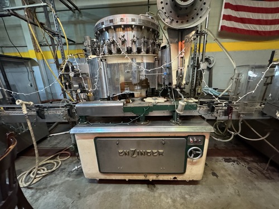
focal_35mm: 14
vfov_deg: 85.7
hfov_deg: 102.1
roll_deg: +2.7
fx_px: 113
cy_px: 104
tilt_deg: -17.5
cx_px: 140
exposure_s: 1/60
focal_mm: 2.22
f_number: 2.2
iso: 1000
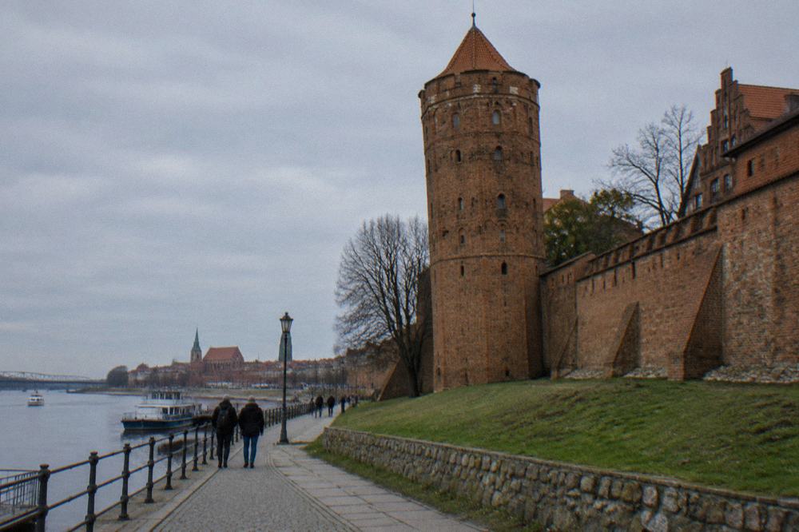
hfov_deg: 54.5
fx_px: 777
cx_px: 400
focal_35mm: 35
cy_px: 266
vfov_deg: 37.8
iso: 320
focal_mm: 35
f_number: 8
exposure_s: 1/640
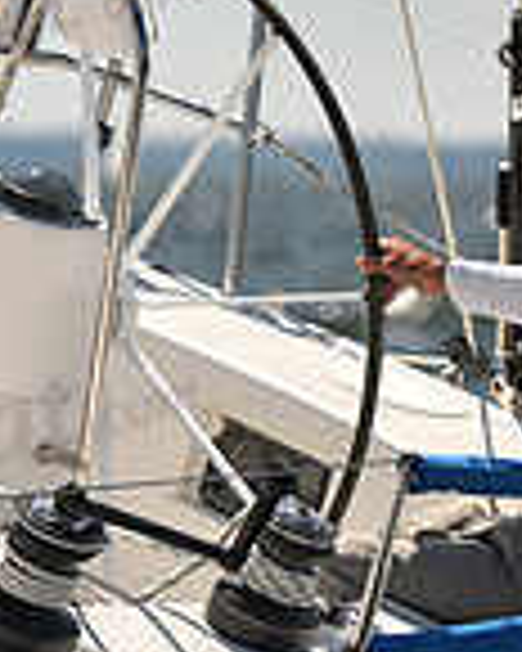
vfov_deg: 3.7
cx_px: 434
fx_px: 10139
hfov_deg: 2.9
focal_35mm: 525
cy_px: 634
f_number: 3.5
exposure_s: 1/1600
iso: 250
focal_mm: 140
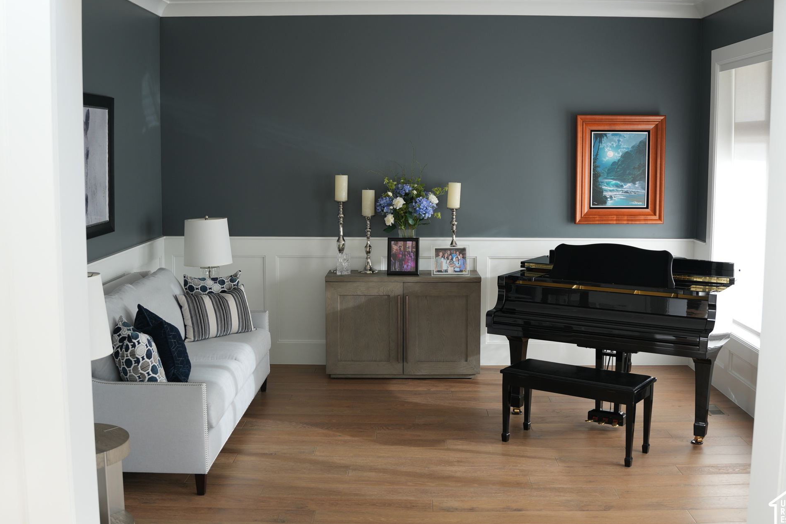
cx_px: 398
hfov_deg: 49.6
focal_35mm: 39
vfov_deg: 34.2
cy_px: 253
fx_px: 851
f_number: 2.8
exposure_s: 1/60
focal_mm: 24
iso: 100
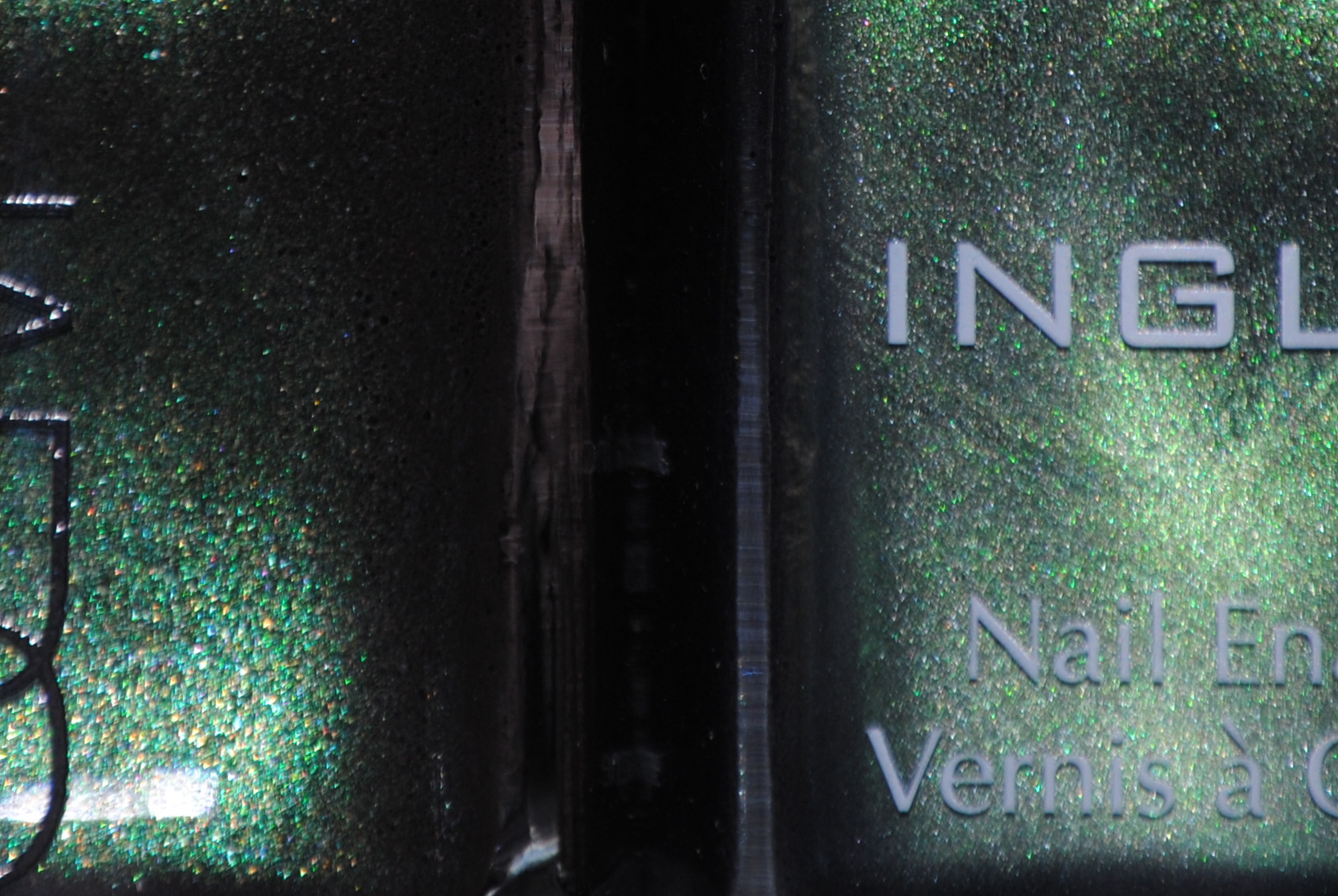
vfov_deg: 2.0
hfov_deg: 3.0
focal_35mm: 676
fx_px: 25155
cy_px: 32
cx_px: 600
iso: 100
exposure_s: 1/125
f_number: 5.6
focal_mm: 200
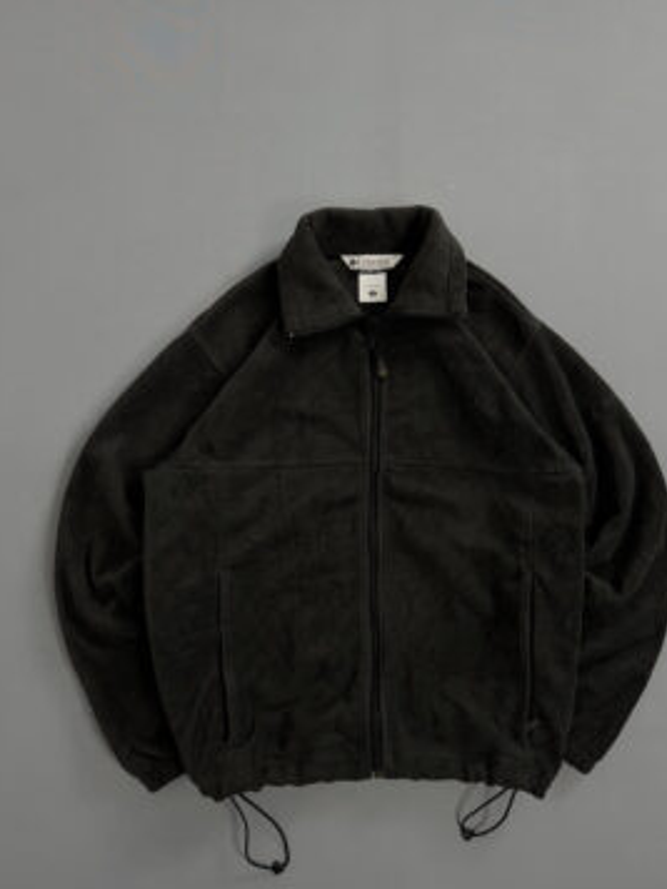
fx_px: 694
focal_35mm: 27
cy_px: 492
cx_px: 370
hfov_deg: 51.3
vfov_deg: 65.2
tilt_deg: -87.1
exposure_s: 1/120
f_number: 1.78
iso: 200
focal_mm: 6.76
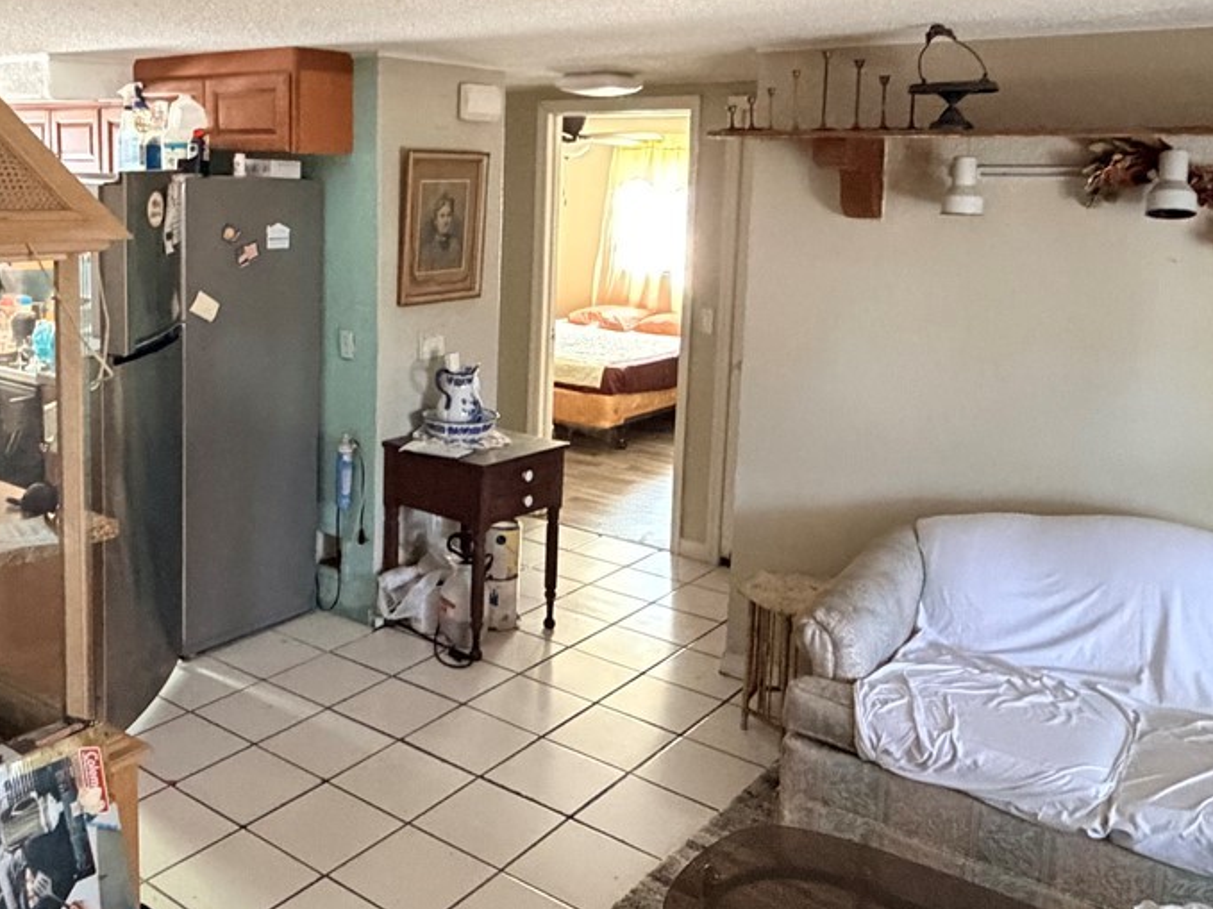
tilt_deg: -6.2
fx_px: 1156
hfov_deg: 54.6
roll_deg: -0.6
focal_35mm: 33
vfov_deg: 42.4
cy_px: 309
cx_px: 441
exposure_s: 1/60
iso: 1000
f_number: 2.2
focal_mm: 2.22
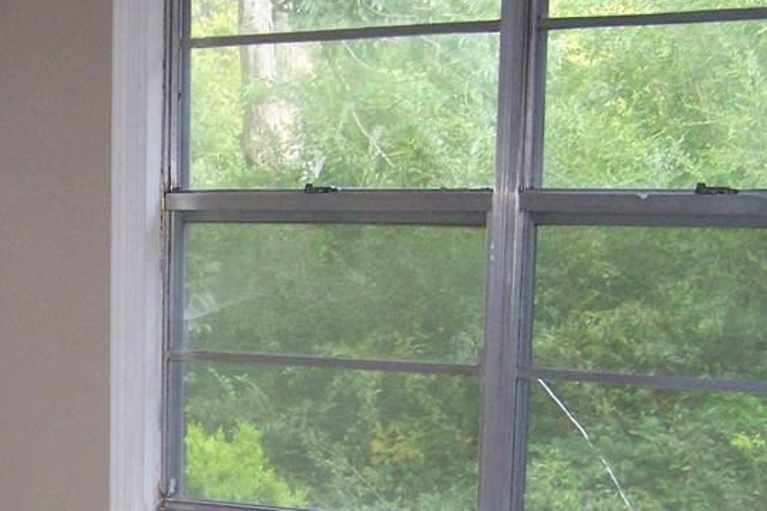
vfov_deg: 14.4
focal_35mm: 93
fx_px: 1981
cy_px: 556
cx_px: -11
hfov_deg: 21.1
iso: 160
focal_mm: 6.3
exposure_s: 1/60
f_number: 2.8
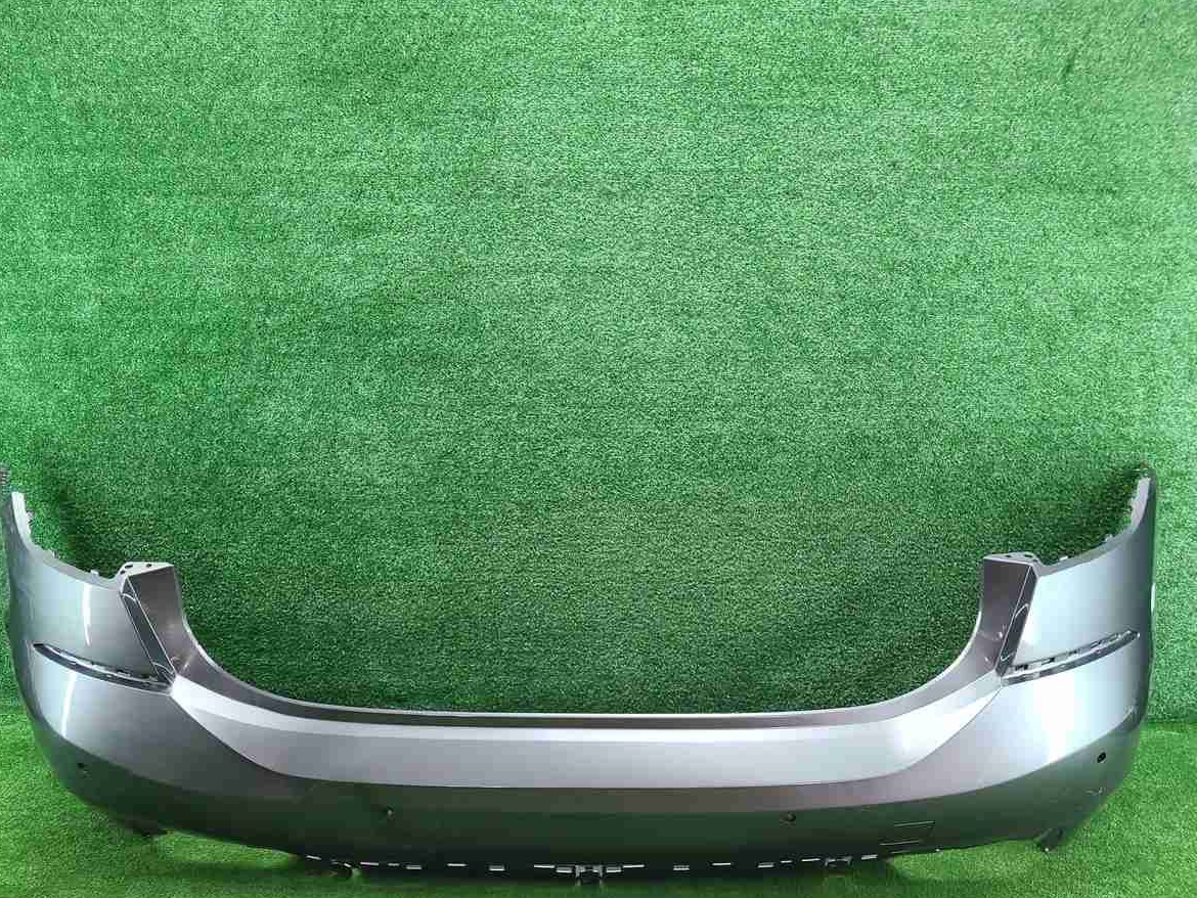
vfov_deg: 43.9
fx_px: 1107
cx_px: 567
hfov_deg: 56.8
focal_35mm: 32
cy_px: 546
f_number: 1.8
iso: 222
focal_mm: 5.4
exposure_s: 1/50
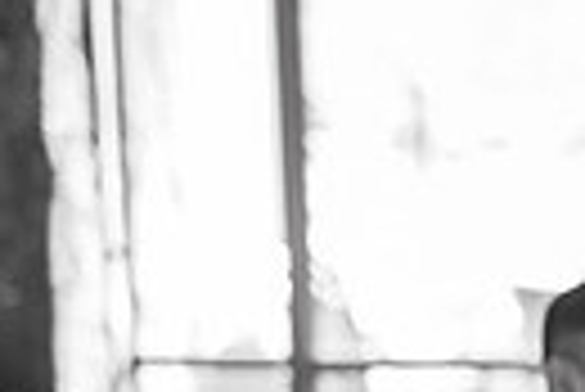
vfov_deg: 6.0
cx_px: 1138
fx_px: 3628
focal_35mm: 223
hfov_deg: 8.7
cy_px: 784
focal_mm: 50
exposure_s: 1/40
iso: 800
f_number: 2.2
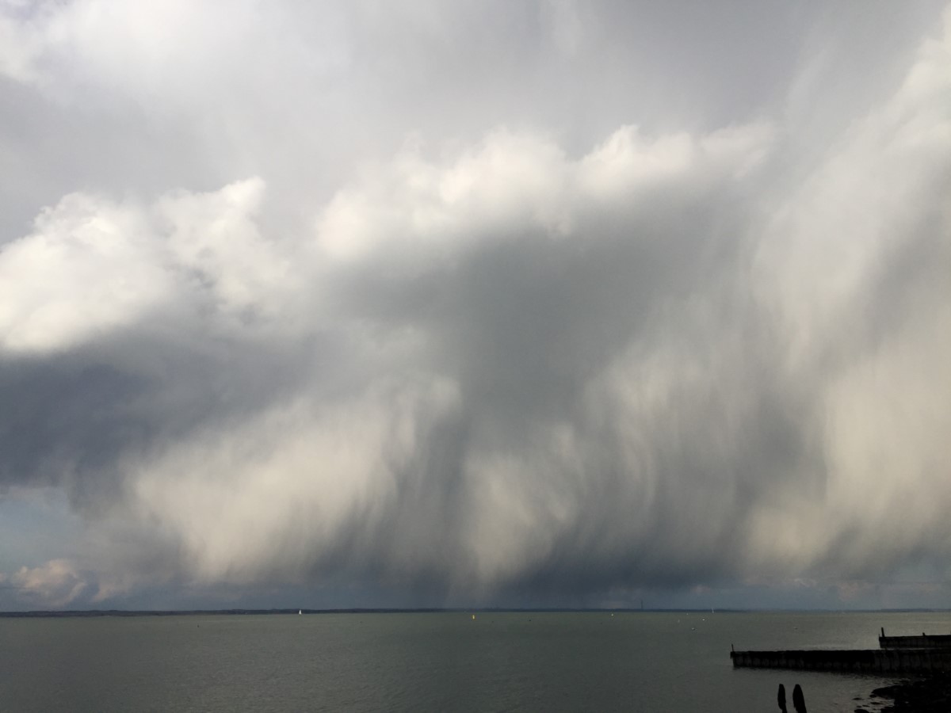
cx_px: 476
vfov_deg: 48.2
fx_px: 797
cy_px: 356
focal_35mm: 29
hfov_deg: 61.7
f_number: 2.2
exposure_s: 1/3597
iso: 32
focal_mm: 4.15
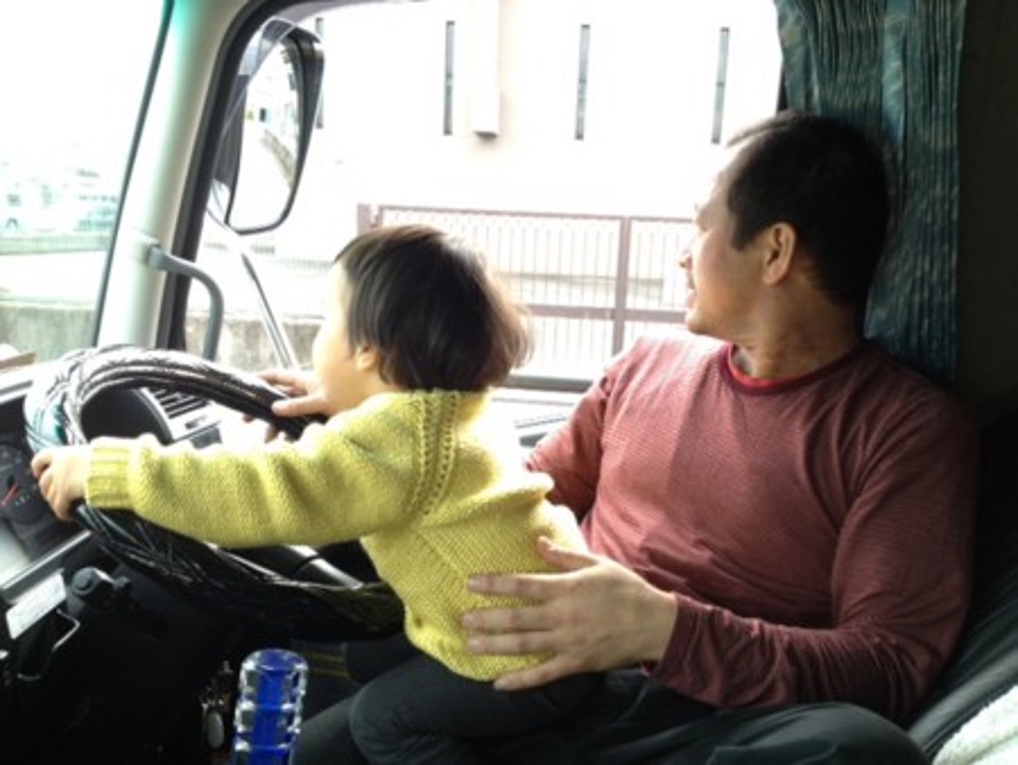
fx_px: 1030
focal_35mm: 35
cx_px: 509
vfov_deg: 40.7
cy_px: 382
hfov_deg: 52.6
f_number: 2.4
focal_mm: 4.28
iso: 50
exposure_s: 1/60
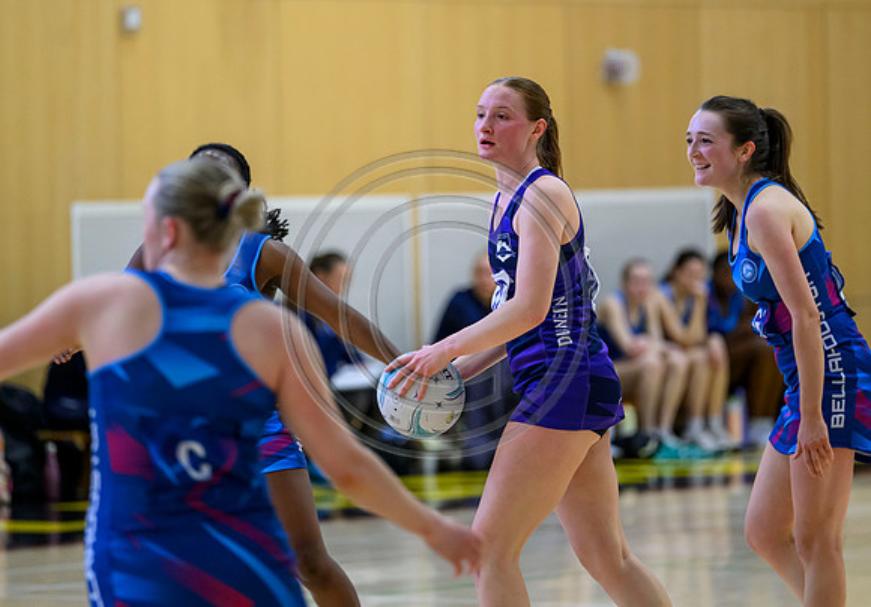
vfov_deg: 5.7
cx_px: 467
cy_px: 242
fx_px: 6086
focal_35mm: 248
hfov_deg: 8.2
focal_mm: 200
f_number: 3.2
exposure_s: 1/1000
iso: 4000
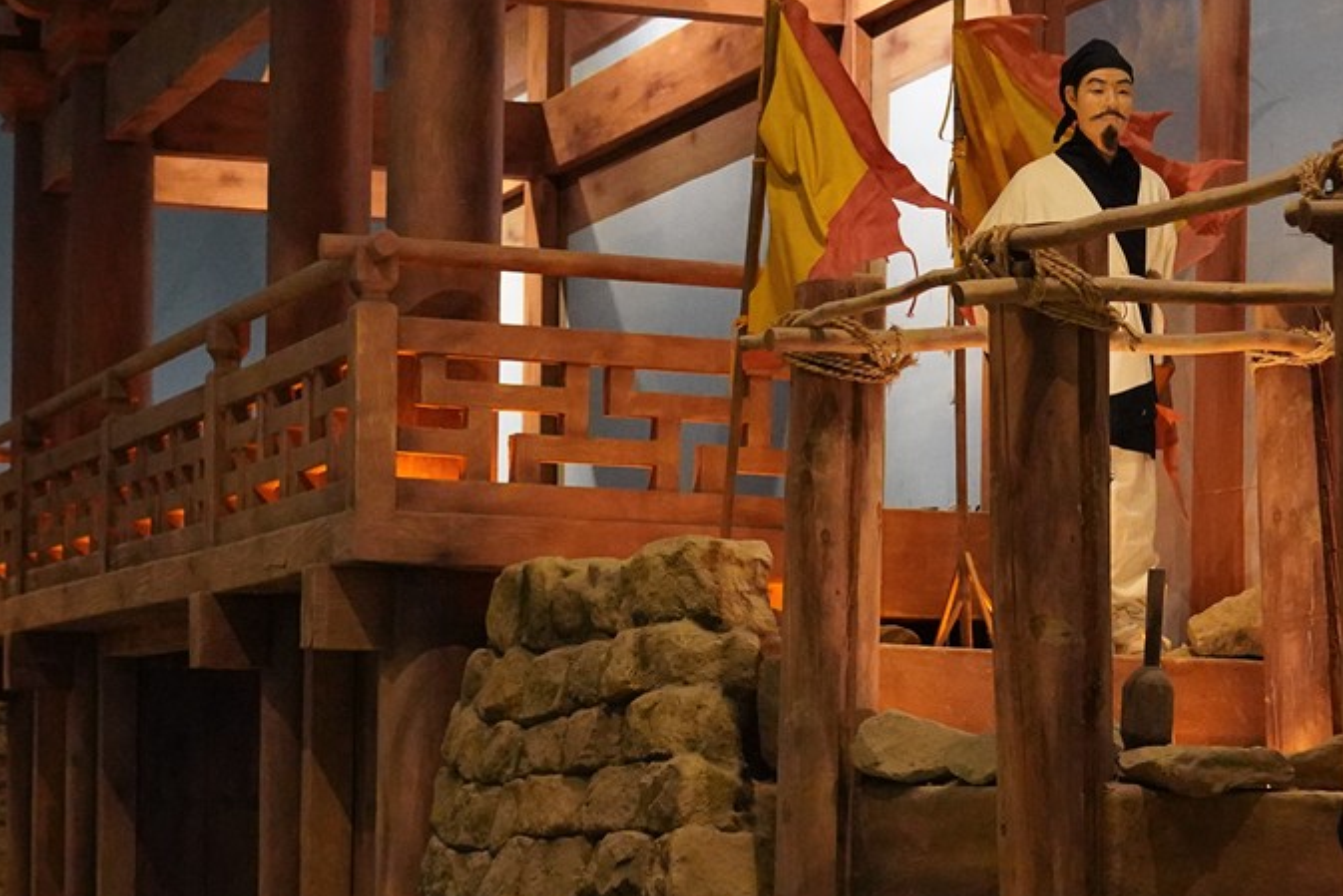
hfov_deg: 19.6
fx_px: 3880
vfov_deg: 13.0
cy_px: 852
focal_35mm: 104
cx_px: 742
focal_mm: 35
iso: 6400
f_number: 4
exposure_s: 1/80
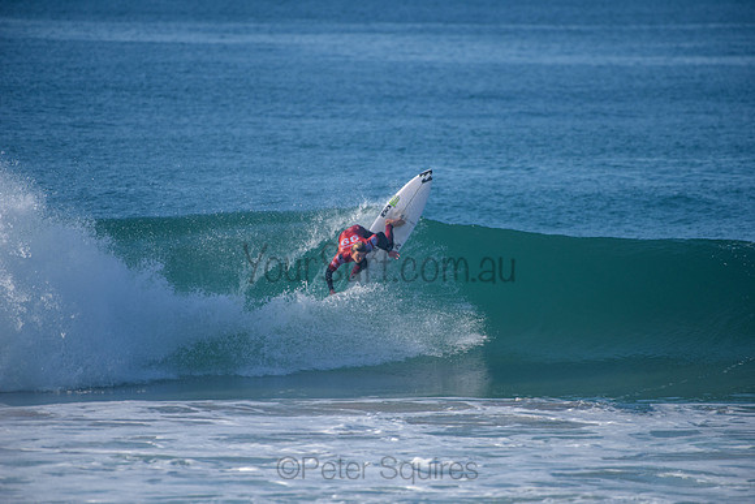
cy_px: 252
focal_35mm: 500
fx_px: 10488
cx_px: 378
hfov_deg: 4.1
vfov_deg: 2.8
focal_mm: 500
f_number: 5.6
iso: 220
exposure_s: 1/2000
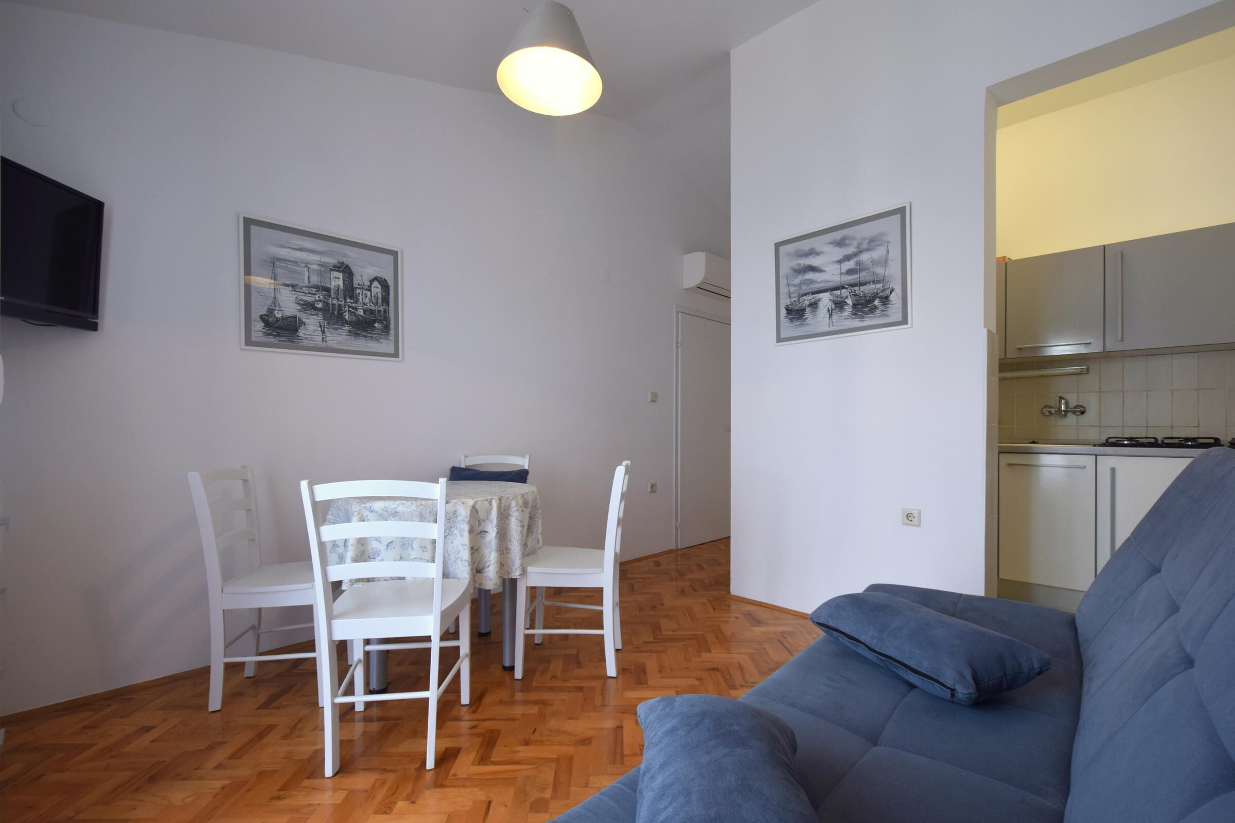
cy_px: 412
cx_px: 618
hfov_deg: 100.4
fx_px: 515
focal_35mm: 15
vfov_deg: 77.3
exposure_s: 1/100
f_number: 5
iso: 400
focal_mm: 10
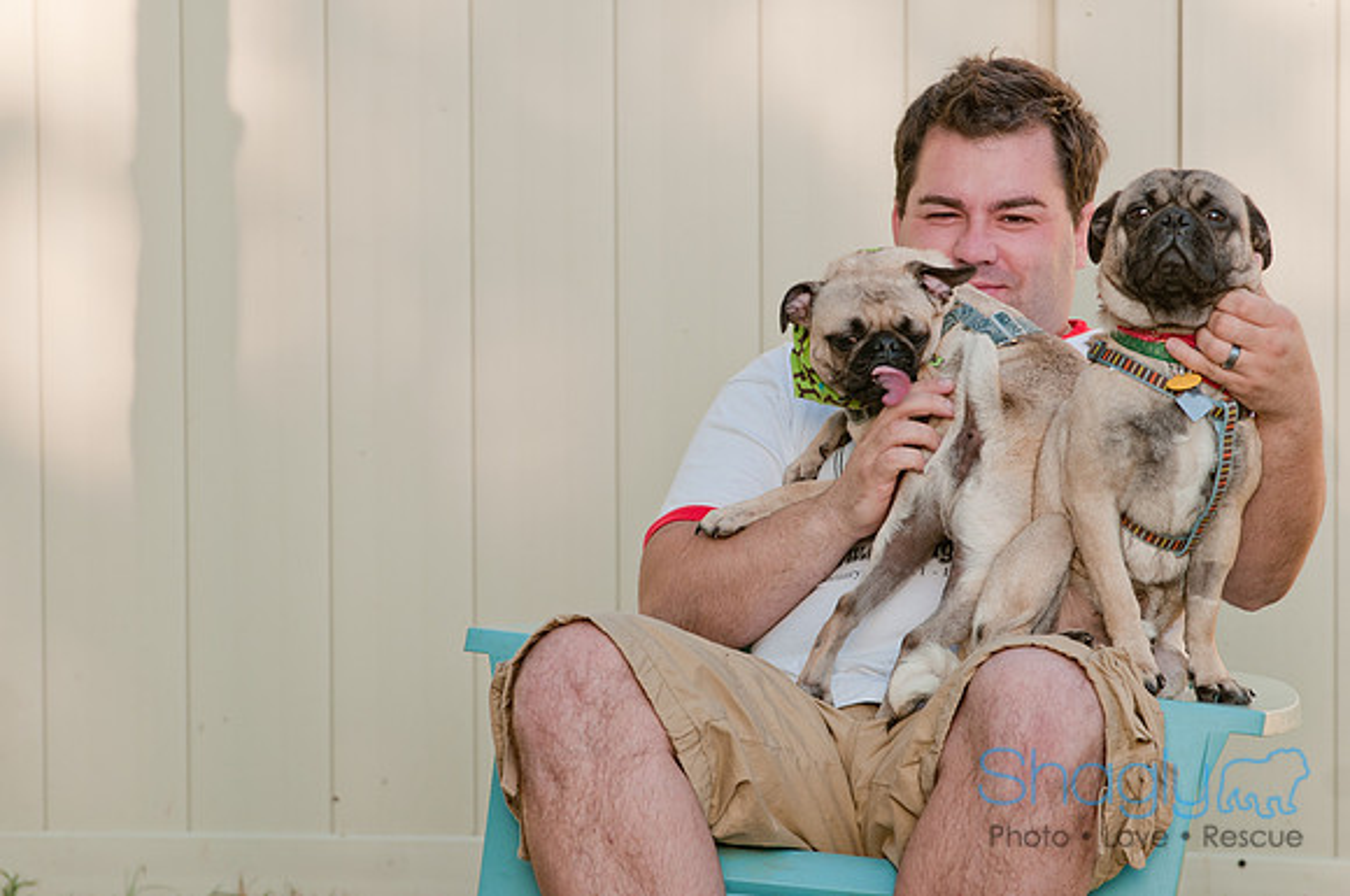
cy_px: 448
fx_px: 10392
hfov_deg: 7.4
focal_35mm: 278
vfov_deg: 4.9
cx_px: 675
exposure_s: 1/500
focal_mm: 185
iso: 250
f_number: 5
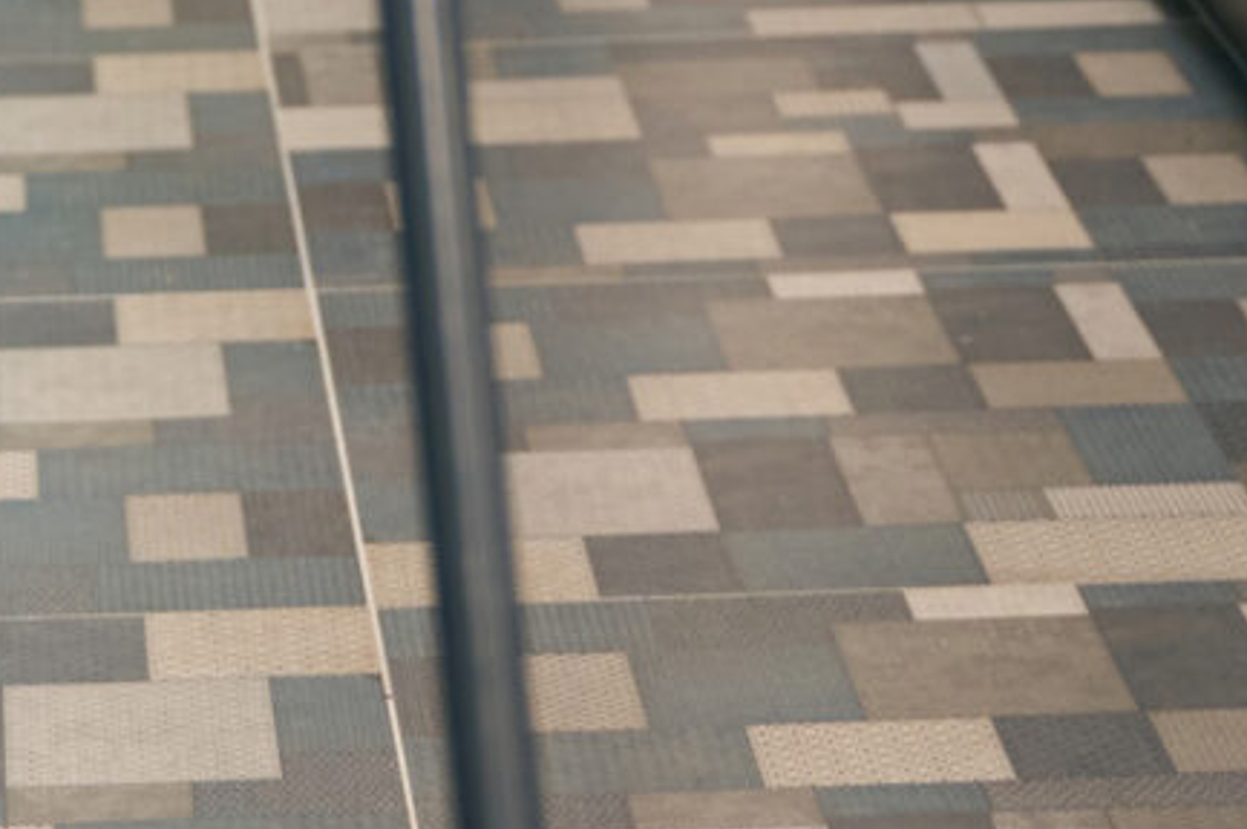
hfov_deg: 9.3
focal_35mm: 221
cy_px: -940
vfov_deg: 6.0
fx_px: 7641
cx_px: -63
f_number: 2.8
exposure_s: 1/200
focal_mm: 37.3
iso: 640
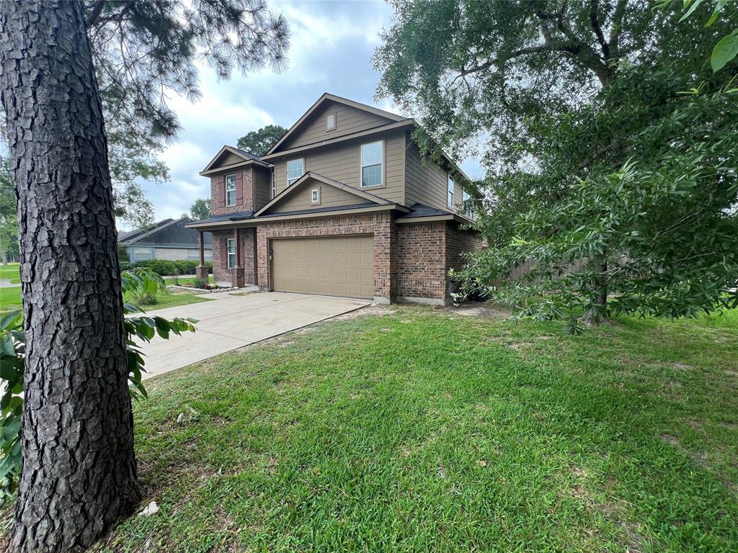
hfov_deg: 106.2
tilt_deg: -2.7
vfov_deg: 89.9
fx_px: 277
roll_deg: +0.3
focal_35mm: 13
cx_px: 369
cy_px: 276
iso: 32
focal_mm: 1.57
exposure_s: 1/191
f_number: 1.8
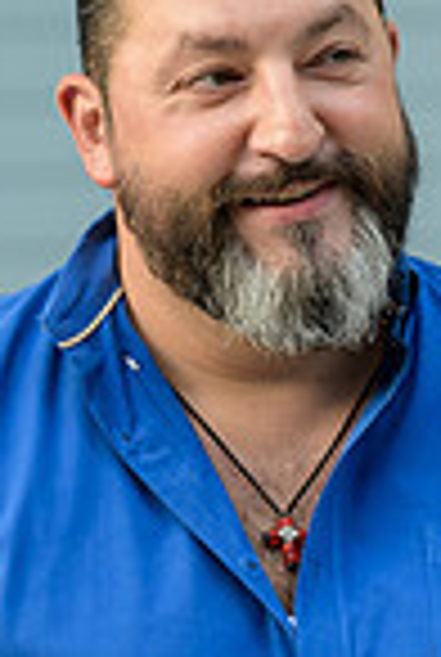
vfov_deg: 5.0
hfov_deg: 3.3
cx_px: 212
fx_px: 7589
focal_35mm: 415
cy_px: 396
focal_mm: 135
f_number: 2
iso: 200
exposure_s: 1/250
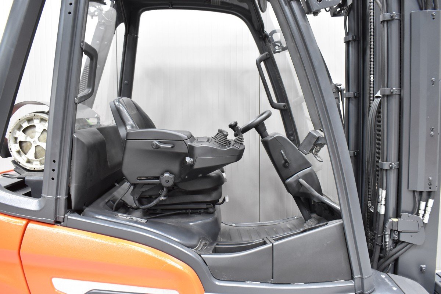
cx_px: 220
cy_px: 147
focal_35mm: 30
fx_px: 367
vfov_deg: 43.6
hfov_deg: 61.9
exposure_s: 1/10
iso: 1600
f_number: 5
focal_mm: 20
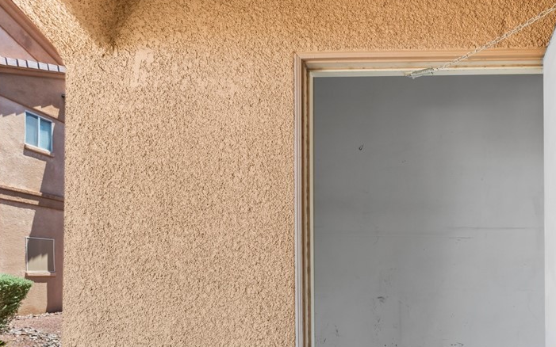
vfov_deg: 40.2
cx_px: 410
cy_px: 276
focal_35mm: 30
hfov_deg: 59.9
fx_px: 455
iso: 400
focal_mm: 19
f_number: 8
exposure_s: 1/1000
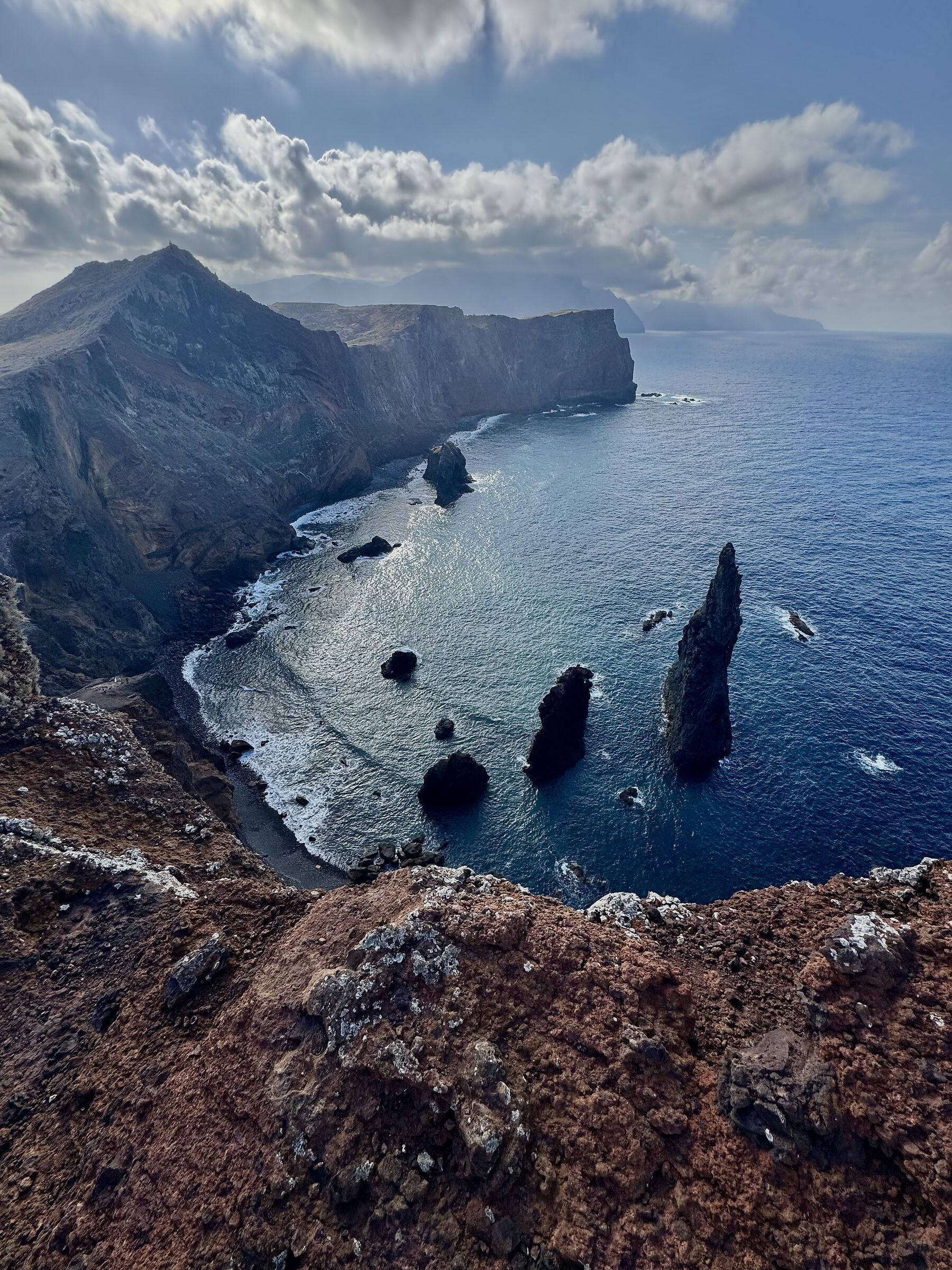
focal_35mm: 14
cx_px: 476
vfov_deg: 102.1
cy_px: 635
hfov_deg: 85.7
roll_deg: +0.6
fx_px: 513
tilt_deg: -29.3
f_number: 2.2
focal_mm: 2.22
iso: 50
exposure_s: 1/1420
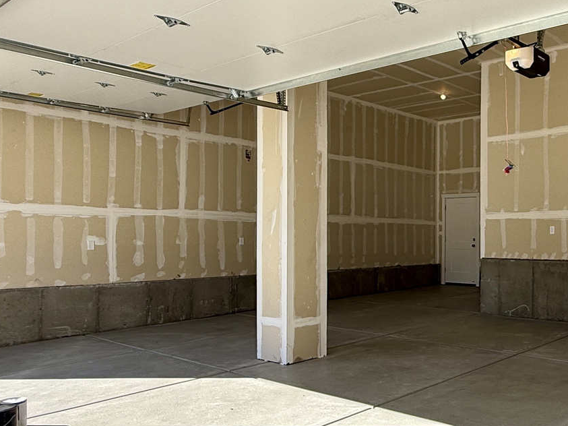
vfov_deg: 41.7
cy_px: 241
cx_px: 503
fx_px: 558
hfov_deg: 48.7
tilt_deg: +0.1
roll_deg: -0.8
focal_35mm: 34
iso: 50
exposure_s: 1/522
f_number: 2.2
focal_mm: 2.22
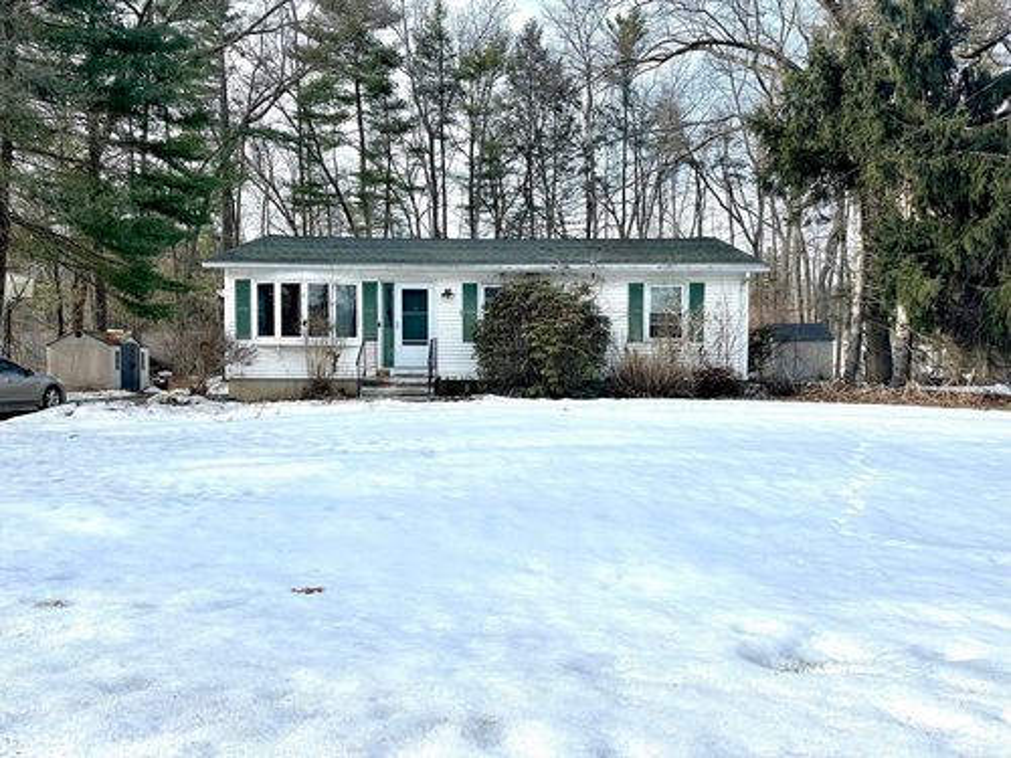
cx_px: 506
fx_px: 701
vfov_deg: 56.8
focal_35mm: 24
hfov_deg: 71.6
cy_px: 379
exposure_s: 1/3058
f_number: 1.78
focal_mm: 6.86
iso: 80
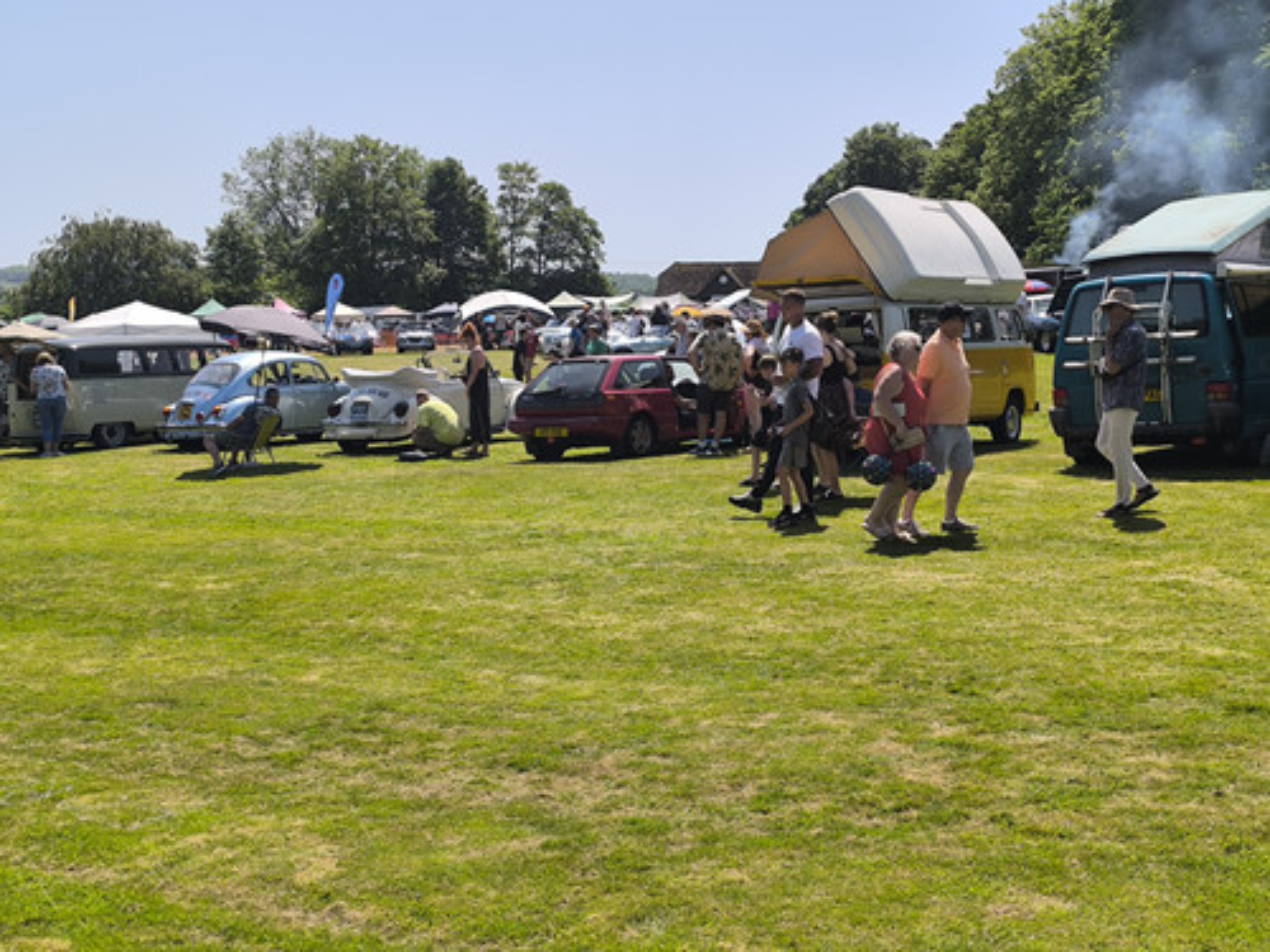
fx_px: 1688
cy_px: 476
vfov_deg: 31.5
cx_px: 635
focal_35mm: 46
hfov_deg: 41.2
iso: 50
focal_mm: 6.14
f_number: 1.65
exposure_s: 1/1145
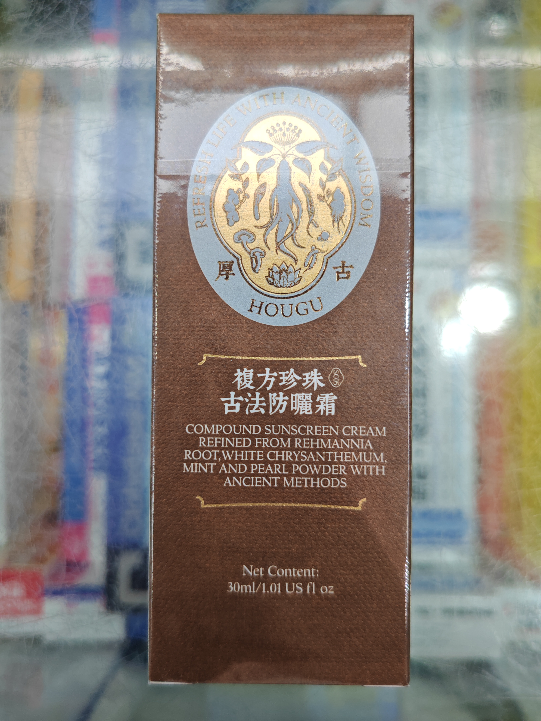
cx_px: 270
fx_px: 542
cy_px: 360
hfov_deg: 53.1
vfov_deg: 67.3
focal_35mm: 26
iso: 50
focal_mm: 5.4
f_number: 1.6
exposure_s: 1/100
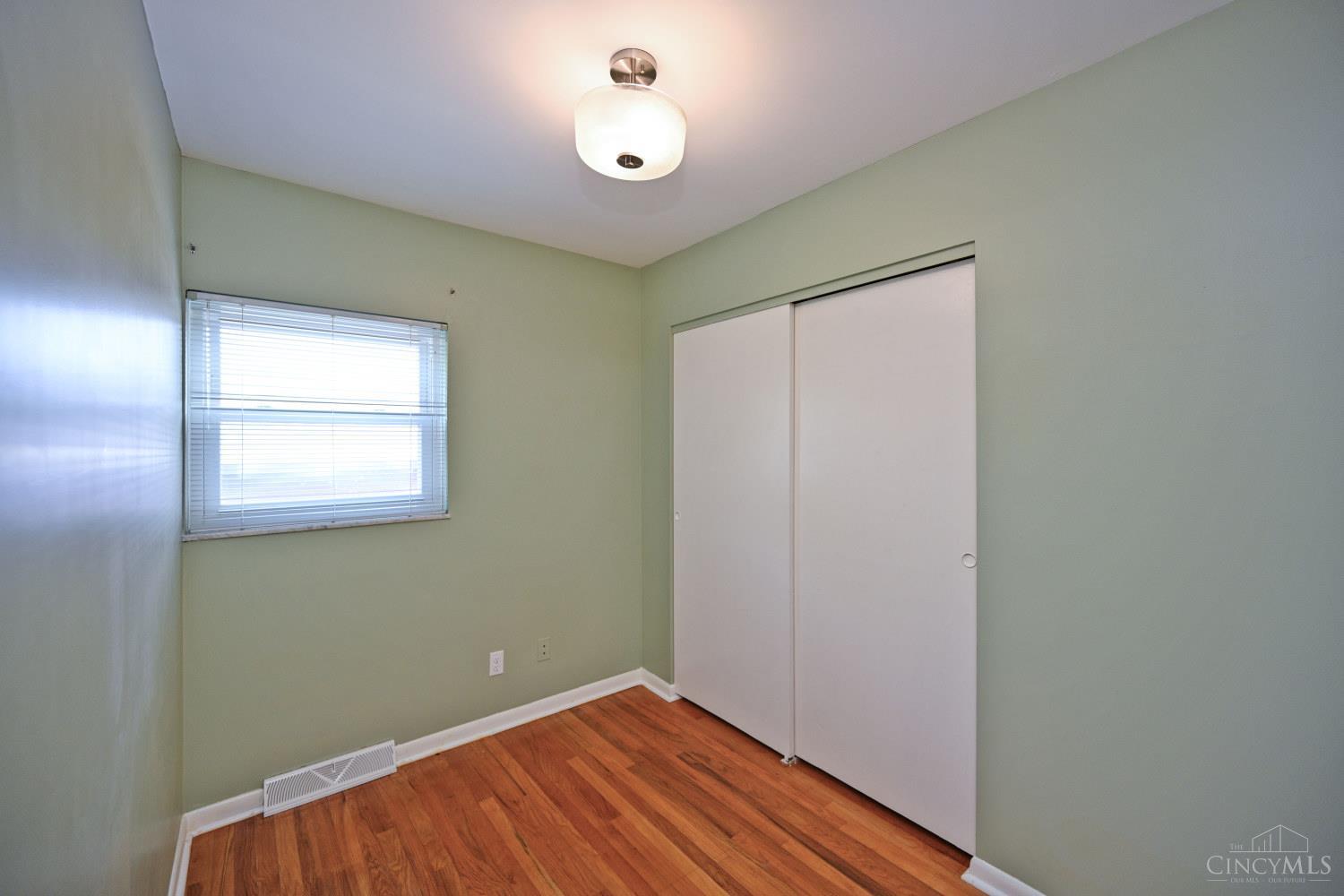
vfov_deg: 81.2
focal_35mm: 14
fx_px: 523
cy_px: 448
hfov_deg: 104.3
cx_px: 672
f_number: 4
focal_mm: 14
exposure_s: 1/60
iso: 250
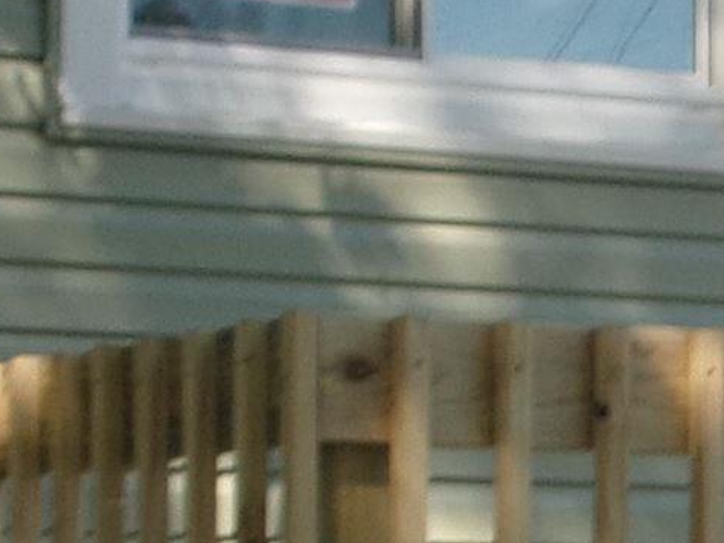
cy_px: 625
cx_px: 956
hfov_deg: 8.4
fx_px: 4872
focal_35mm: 233
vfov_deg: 6.3
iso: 100
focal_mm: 6.4
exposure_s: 1/34
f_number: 11.8
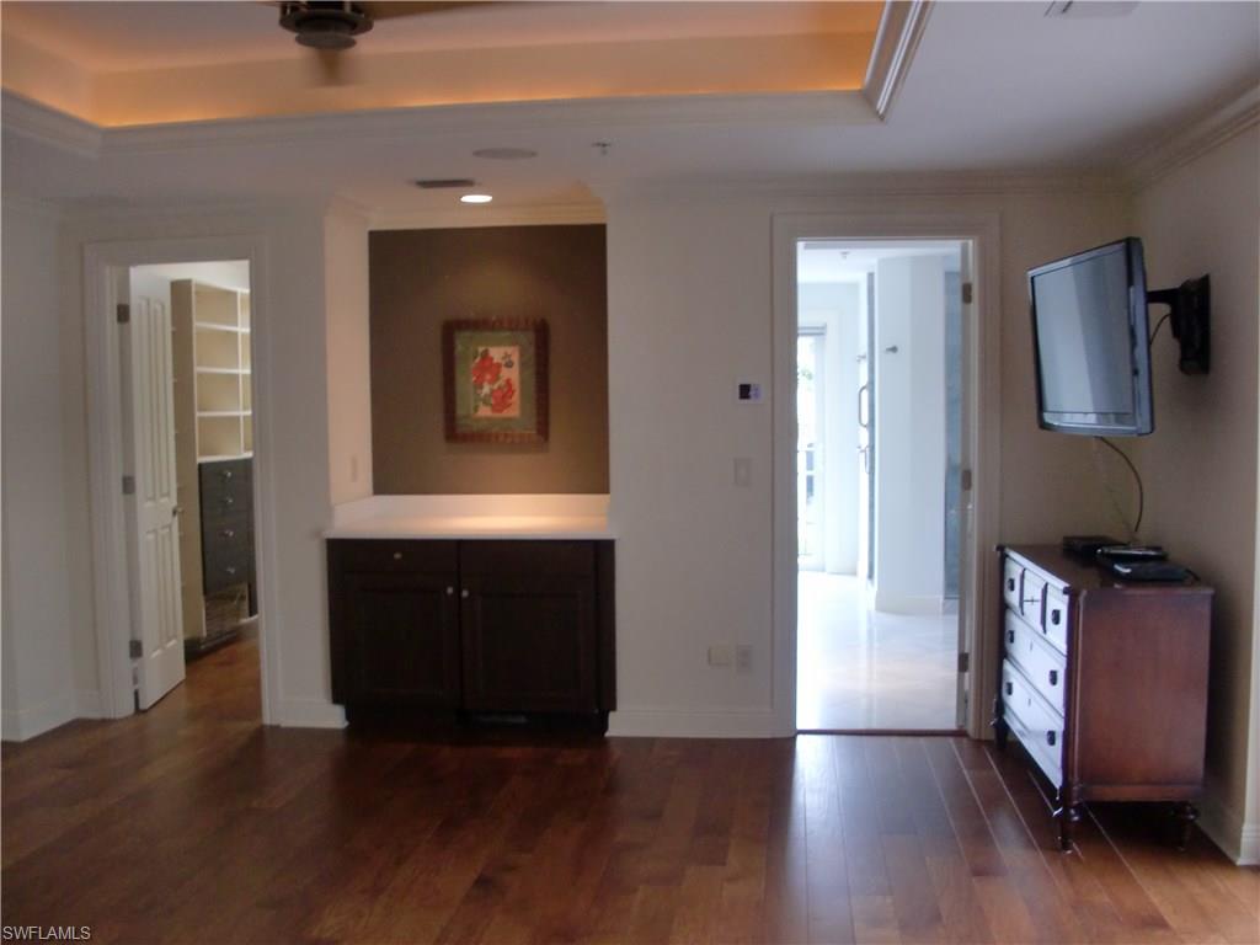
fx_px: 1310
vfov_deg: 39.7
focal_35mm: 36
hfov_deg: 51.4
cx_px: 630
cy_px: 472
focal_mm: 6.3
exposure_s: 1/60
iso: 250
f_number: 2.8
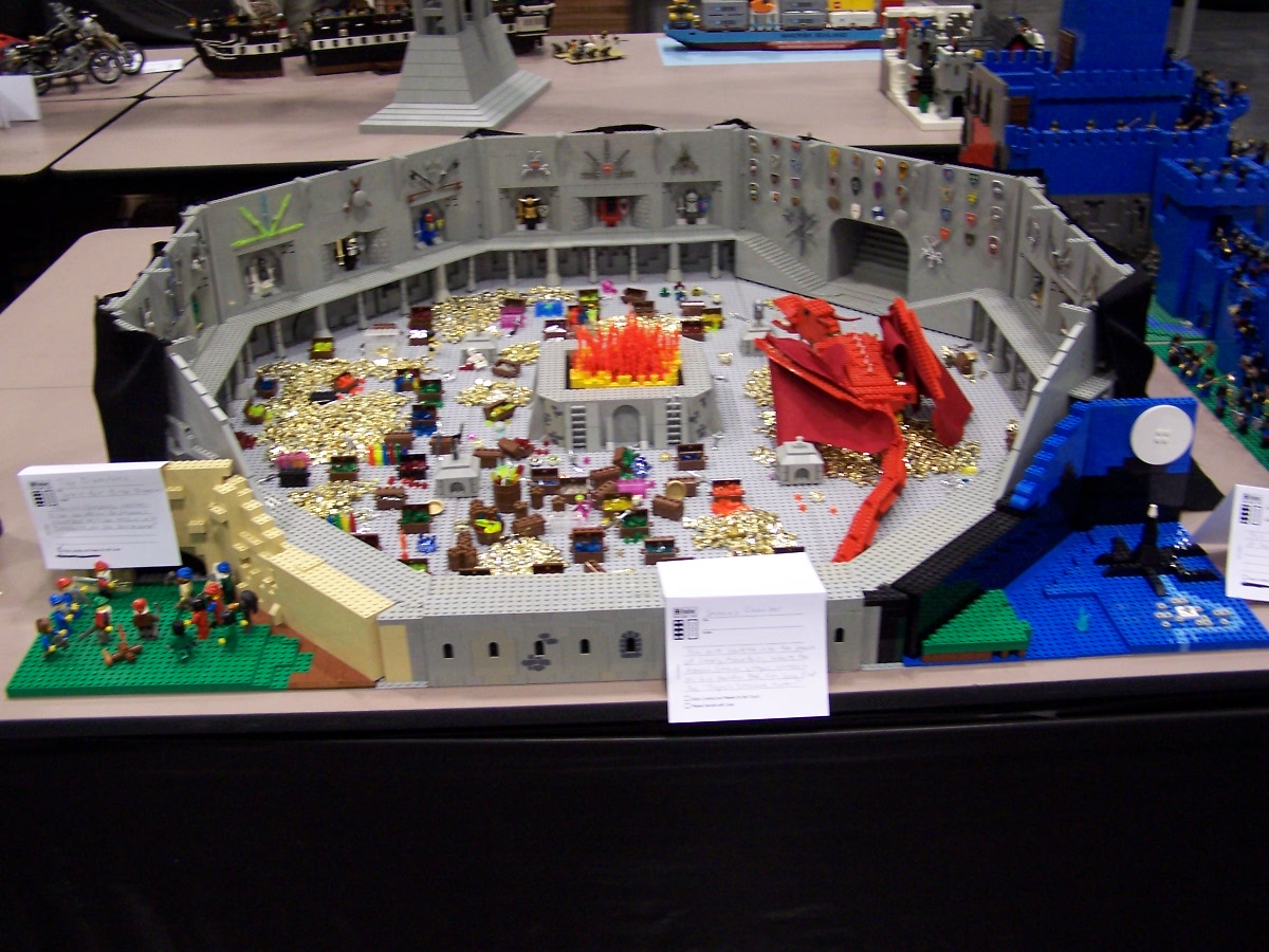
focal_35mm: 38
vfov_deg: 37.7
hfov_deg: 49.0
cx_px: 634
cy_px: 476
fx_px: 1393
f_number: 2.8
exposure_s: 1/15
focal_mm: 6.3
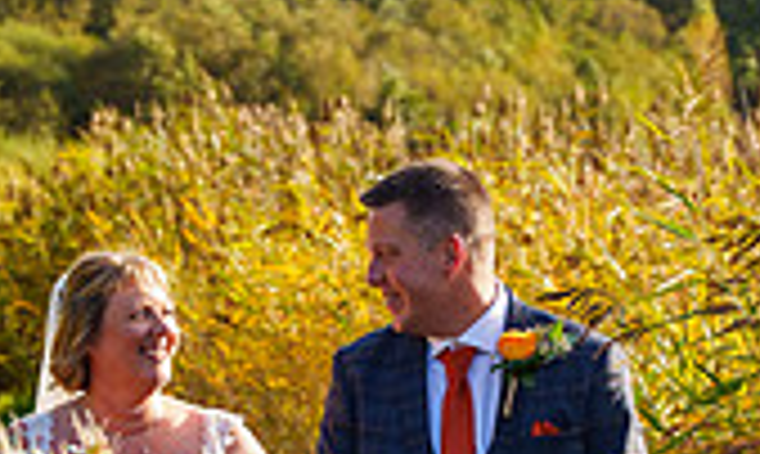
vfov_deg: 7.3
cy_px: 657
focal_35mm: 171
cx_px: 318
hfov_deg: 12.4
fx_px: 3499
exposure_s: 1/1600
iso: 400
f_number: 3.2
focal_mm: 48
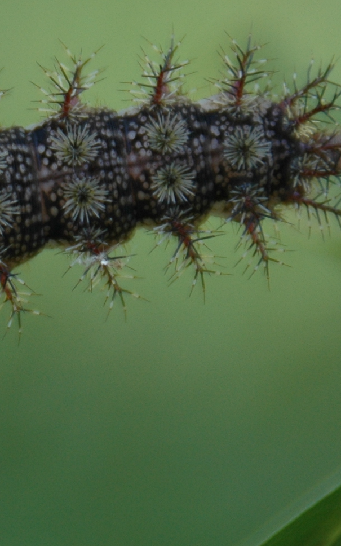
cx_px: -82
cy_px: 234
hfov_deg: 1.8
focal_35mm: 712
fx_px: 10587
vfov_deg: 3.0
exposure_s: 1/125
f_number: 6.3
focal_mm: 150
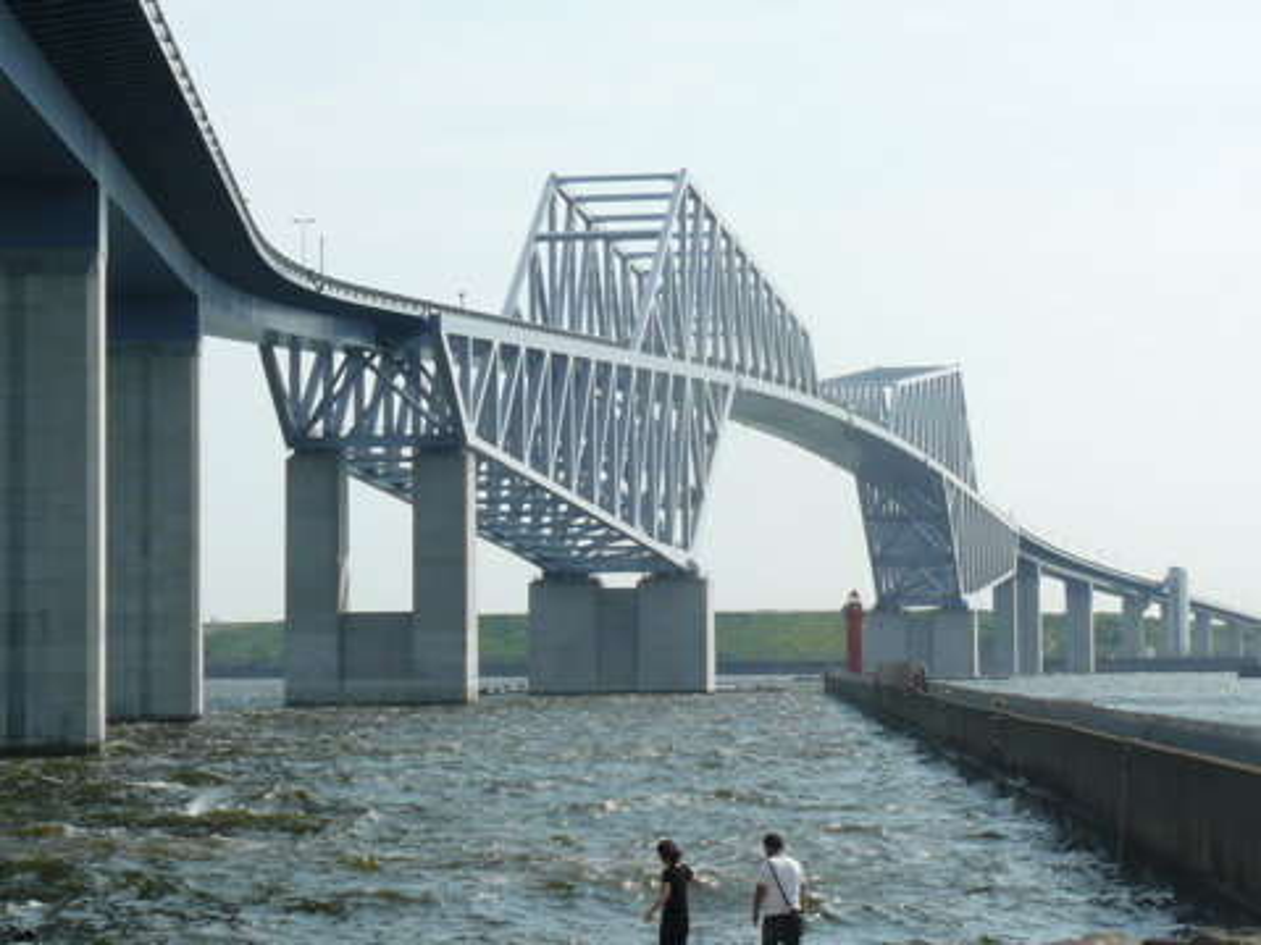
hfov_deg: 18.2
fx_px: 3934
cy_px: 472
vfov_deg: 13.7
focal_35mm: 108
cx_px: 630
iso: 100
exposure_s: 1/500
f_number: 6.3
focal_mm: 12
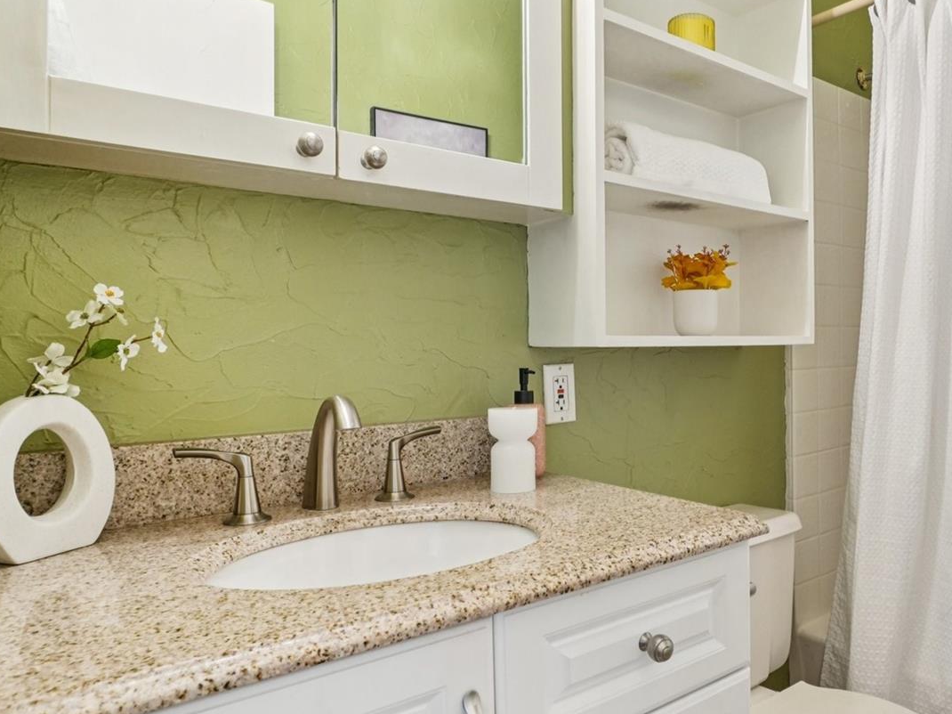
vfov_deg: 57.4
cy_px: 355
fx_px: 652
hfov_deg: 69.5
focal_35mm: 24
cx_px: 660
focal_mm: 11
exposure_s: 1/10
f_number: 8
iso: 800
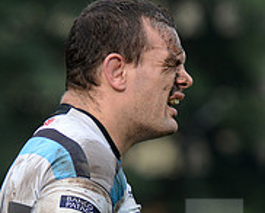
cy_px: 243
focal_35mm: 627
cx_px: 122
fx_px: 4923
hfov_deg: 3.1
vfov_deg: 2.5
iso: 500
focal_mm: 210
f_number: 4
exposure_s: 1/1000
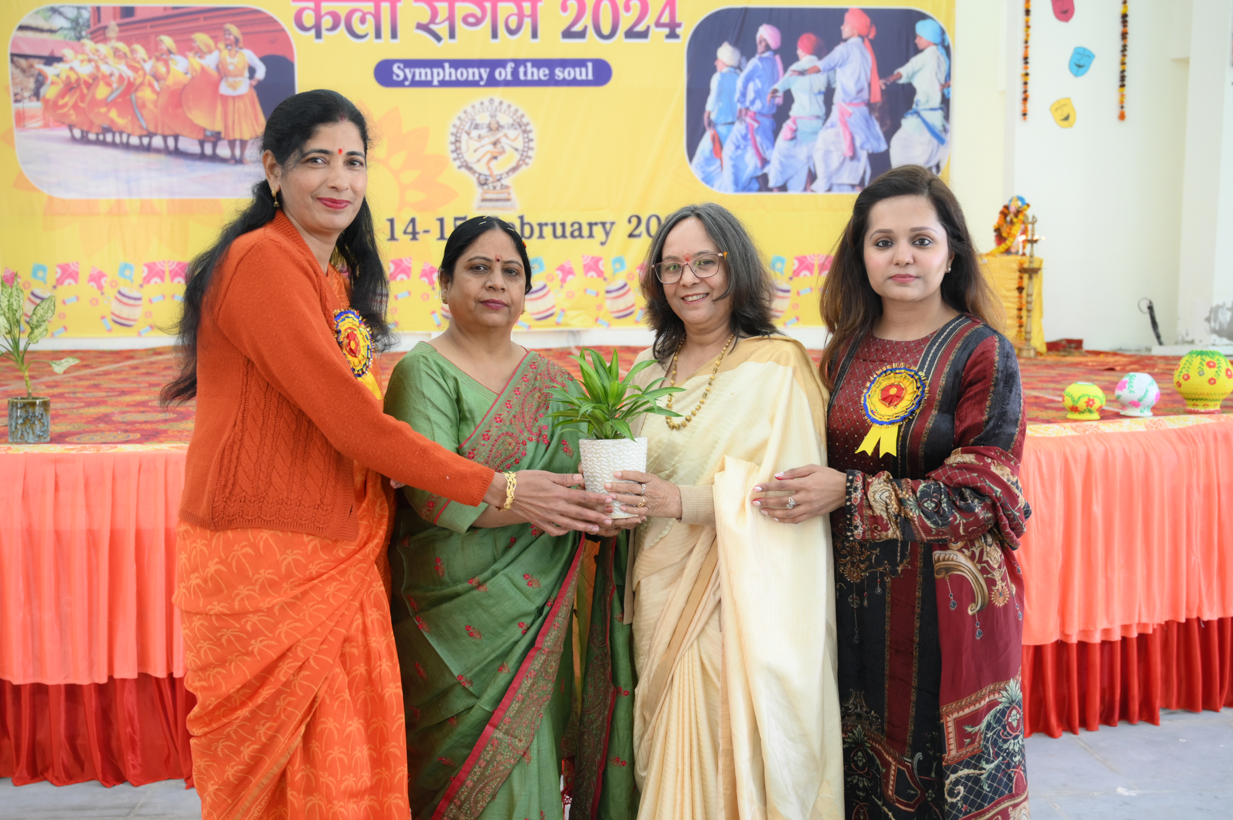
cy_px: 410
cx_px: 616
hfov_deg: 54.5
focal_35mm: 35
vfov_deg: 37.8
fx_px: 1198
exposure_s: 1/80
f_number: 4
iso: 640
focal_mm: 35
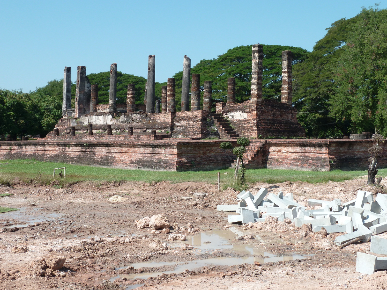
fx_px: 537
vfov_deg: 30.3
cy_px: 145
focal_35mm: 48
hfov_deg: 39.7
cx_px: 194
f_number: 5
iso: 100
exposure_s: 1/400
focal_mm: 7.9
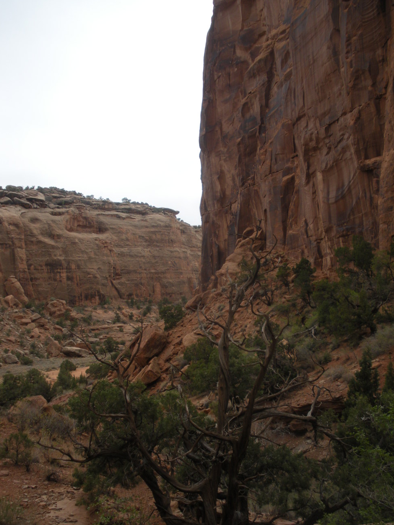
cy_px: 266
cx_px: 201
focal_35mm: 38
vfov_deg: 49.0
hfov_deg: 37.7
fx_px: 577
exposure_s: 1/470
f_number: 3.5
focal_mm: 6.3
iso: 64
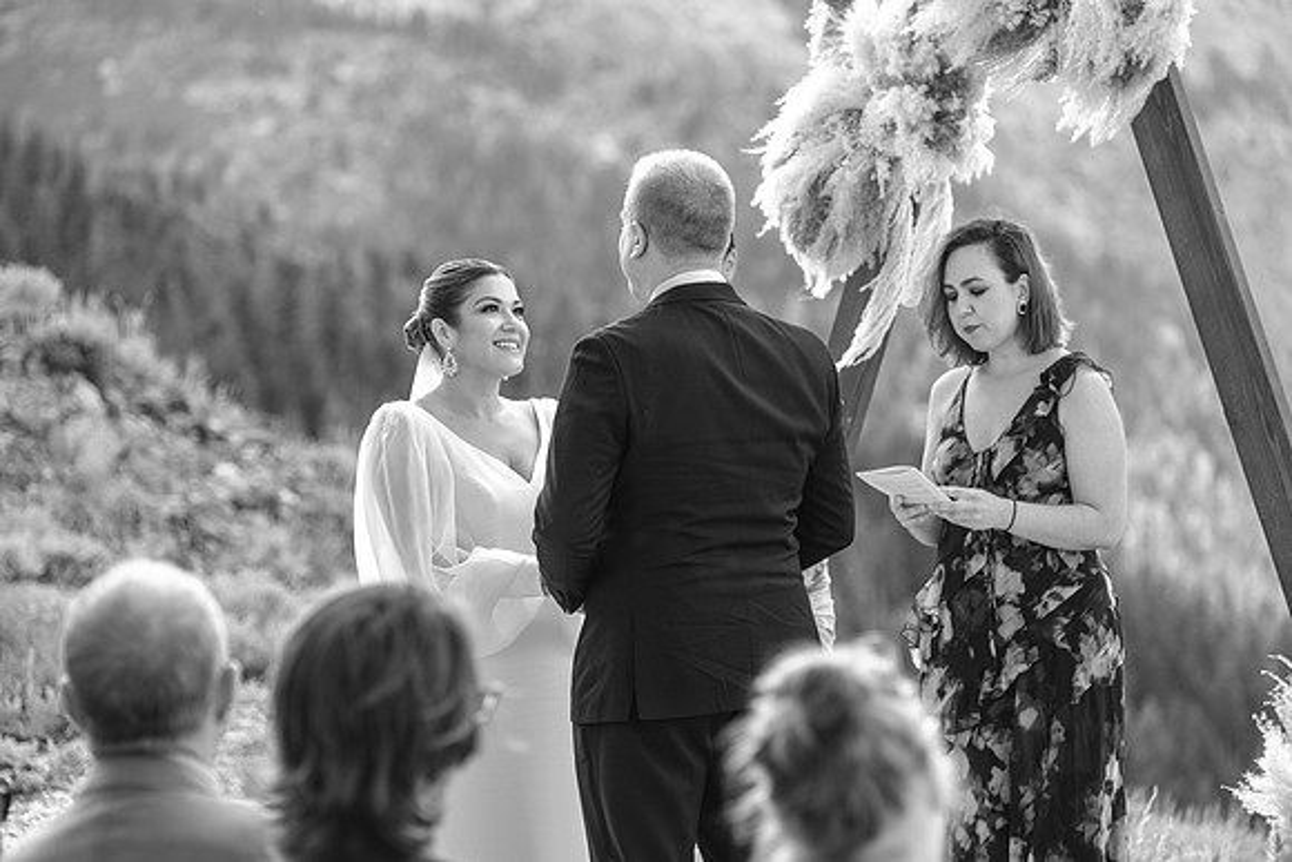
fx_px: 5492
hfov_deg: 13.4
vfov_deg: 9.0
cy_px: 431
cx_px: 646
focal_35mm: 153
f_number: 3.2
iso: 400
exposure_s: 1/420
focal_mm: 102.2
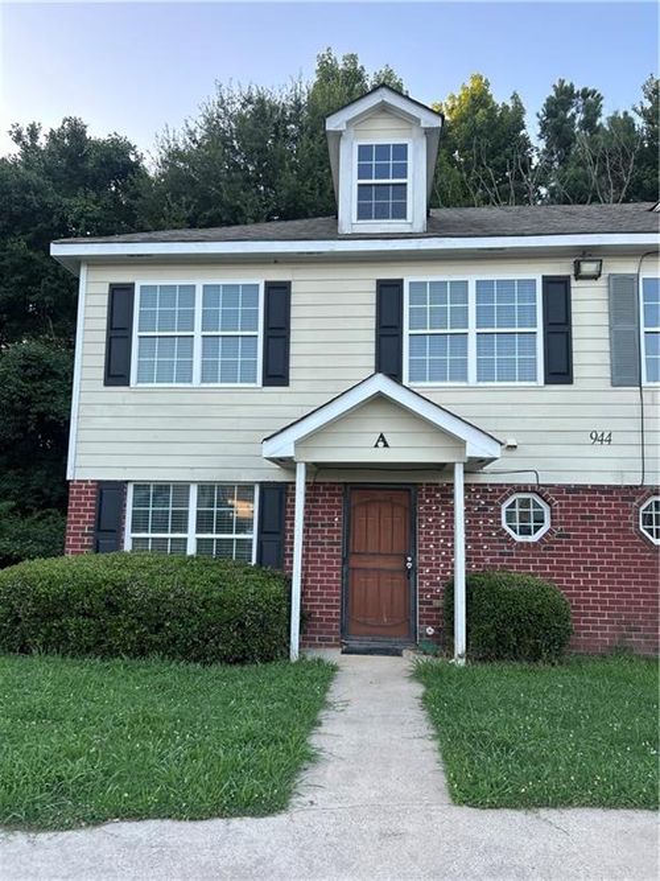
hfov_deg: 53.0
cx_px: 330
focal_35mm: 26
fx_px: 661
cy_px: 440
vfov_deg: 67.3
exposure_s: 1/171
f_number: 1.5
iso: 64
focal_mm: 5.7
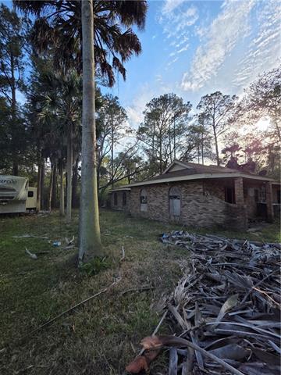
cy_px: 188
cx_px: 140
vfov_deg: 106.2
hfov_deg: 89.9
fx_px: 141
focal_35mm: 13
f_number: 1.9
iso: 40
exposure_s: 1/876
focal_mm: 2.2
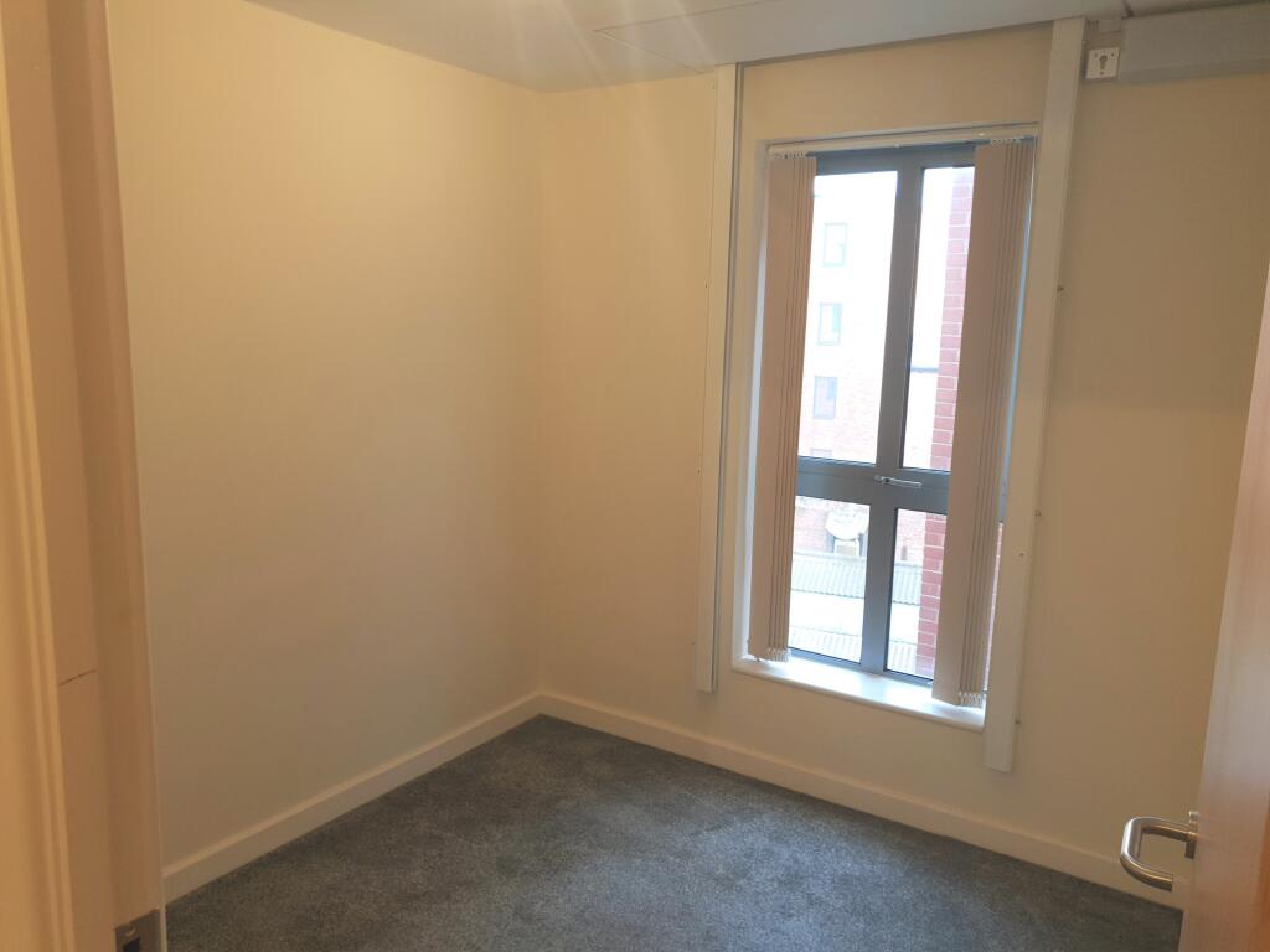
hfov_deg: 67.3
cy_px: 476
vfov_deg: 53.1
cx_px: 635
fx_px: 954
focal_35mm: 26
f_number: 1.5
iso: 64
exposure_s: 1/100
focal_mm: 4.3
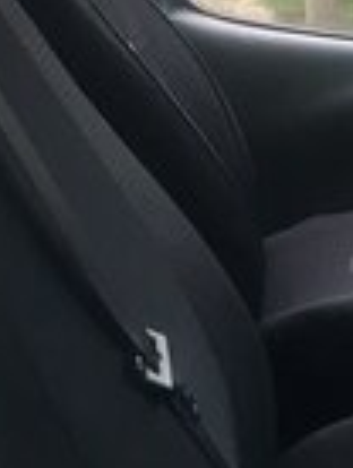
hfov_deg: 13.1
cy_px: 295
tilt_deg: -19.0
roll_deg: -1.4
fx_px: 1410
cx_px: 611
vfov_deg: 18.8
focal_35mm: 104
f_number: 2.2
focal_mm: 4.15
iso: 40
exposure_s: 1/33
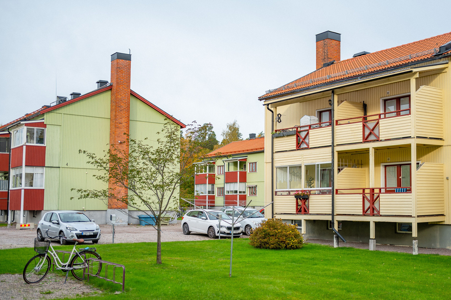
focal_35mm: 44
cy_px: 164
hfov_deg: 44.1
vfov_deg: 30.3
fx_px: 555
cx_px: 250
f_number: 2.2
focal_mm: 40
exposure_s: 1/500
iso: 100
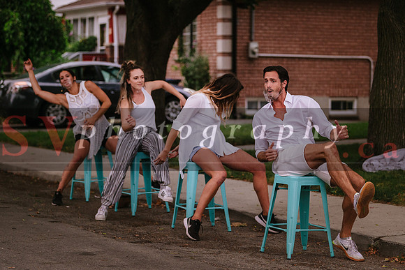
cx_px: 221
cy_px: 126
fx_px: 1130
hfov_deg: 20.3
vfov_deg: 13.6
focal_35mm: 100
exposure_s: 1/500
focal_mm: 90
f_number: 2.8
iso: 1000
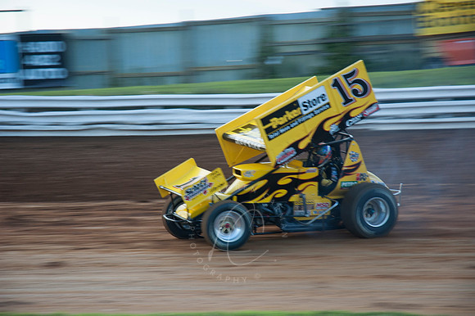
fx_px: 1385
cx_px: 238
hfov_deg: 19.5
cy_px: 158
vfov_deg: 13.0
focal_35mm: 105
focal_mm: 70
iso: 200
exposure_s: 1/160
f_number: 4.5
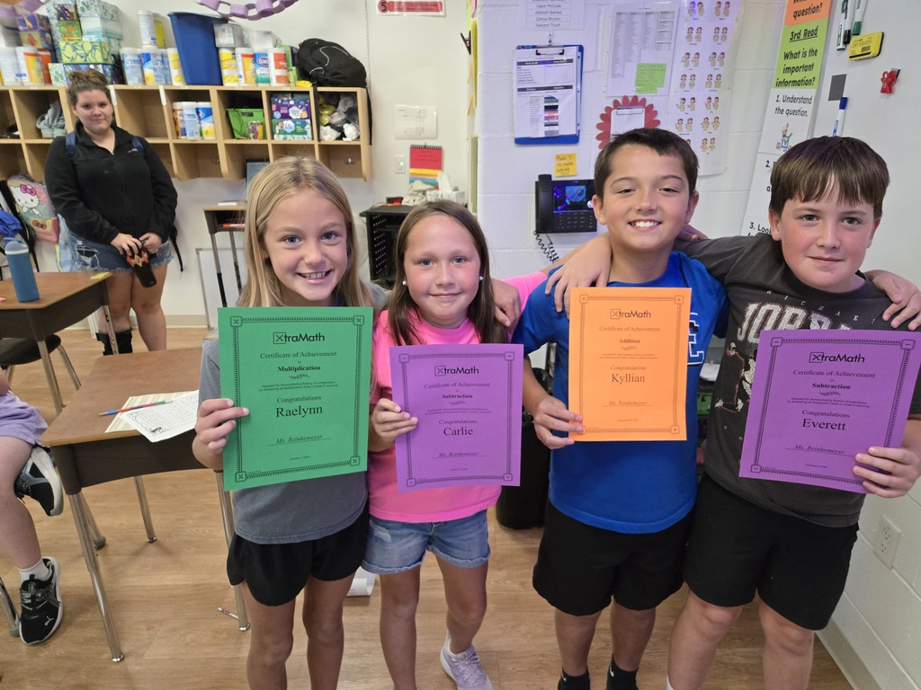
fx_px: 612
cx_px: 460
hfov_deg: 73.9
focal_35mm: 23
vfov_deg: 58.9
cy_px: 345
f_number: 1.8
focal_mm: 5.4
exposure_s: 1/120
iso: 800
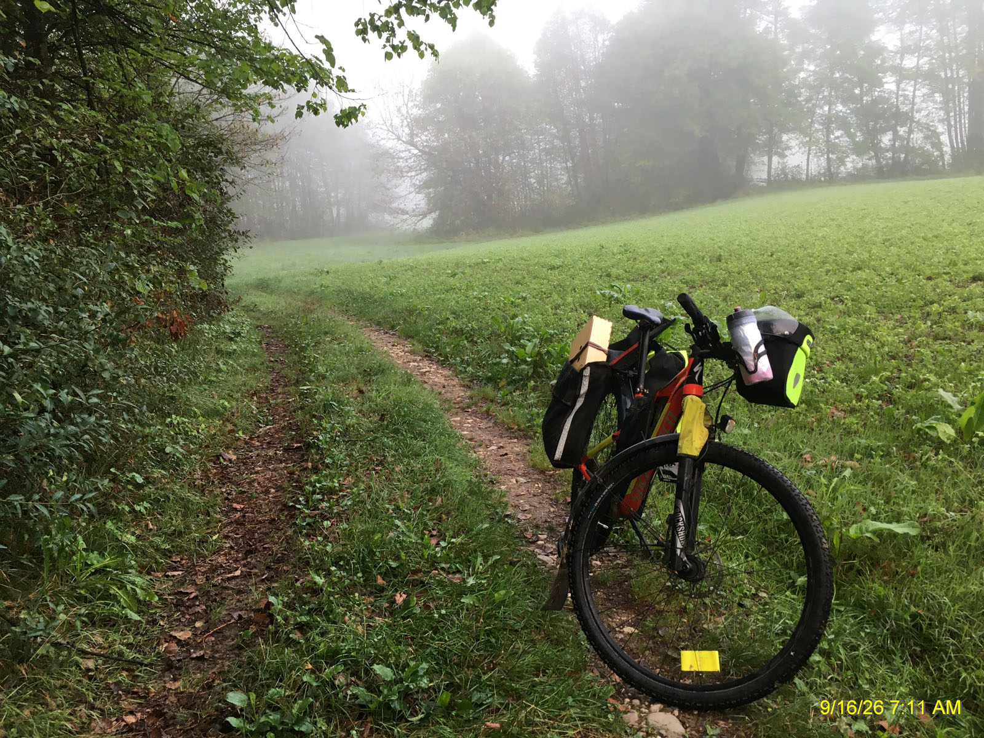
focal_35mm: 29
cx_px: 492
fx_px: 824
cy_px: 369
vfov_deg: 48.2
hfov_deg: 61.7
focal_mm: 4.15
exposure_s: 1/33
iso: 32
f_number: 2.2
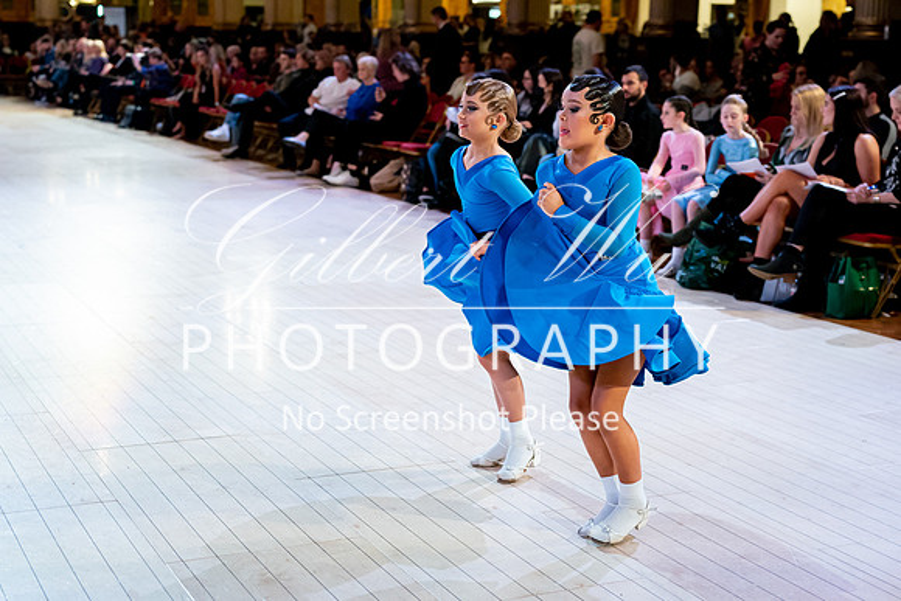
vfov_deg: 23.8
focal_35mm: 57
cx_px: 450
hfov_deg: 35.0
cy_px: 269
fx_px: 1427
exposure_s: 1/500
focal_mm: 45
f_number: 2.8
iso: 3200
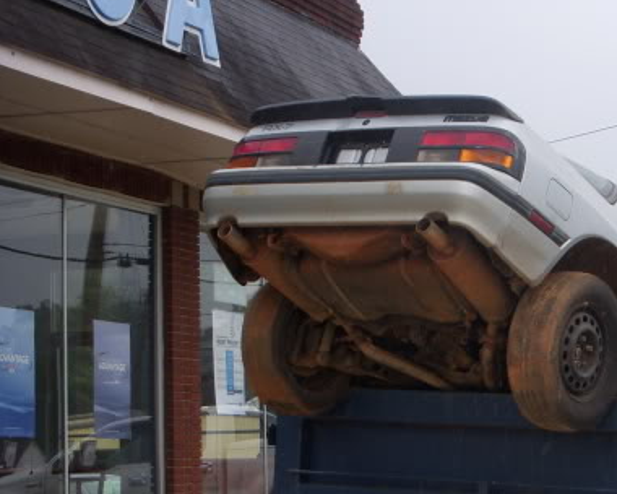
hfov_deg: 16.0
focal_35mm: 117
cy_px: 370
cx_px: 648
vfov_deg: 13.1
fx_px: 2137
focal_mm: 9.4
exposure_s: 1/320
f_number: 3.6
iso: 100
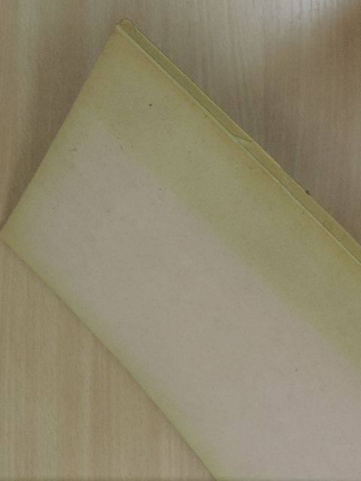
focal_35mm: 47
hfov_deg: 30.9
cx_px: 180
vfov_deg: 40.4
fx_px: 654
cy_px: 240
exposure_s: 1/20
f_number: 4.4
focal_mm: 8.3
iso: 400
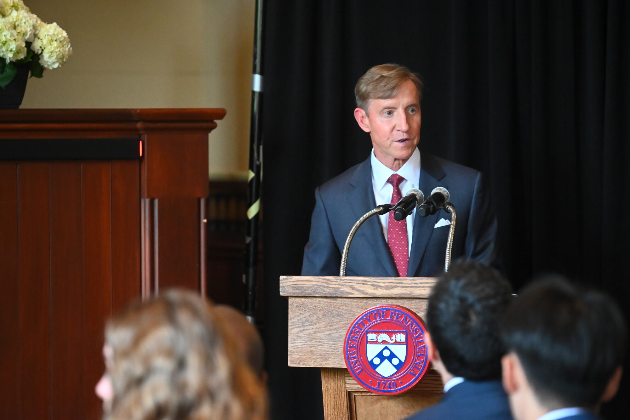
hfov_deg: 11.1
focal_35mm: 185
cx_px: 315
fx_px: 3238
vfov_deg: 7.4
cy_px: 210
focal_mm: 185
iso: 10000
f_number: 5
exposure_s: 1/200
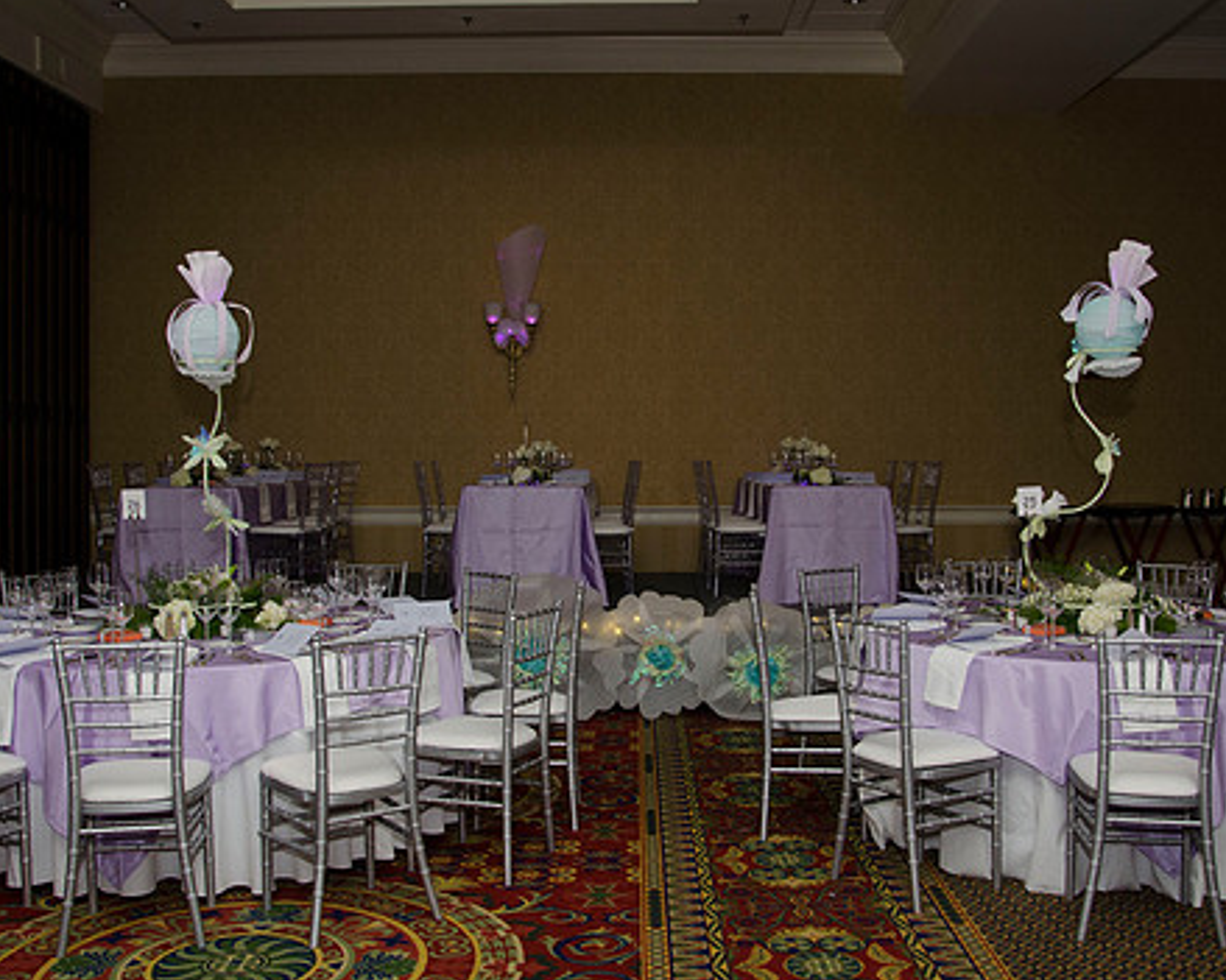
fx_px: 1415
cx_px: 667
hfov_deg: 46.8
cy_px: 483
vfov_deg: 38.2
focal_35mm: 39
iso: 400
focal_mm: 21
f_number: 5.6
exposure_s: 1/40
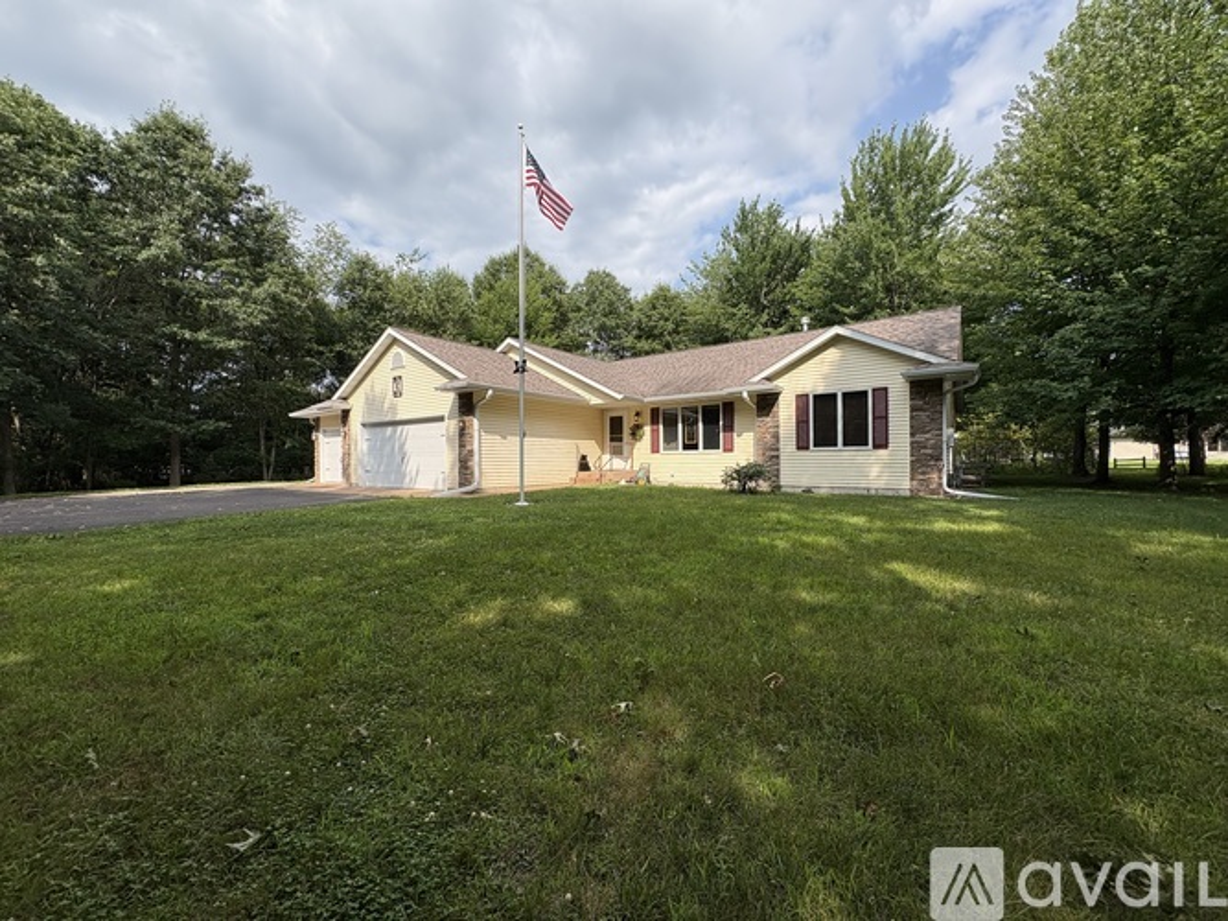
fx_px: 497
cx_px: 614
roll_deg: +0.8
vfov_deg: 85.7
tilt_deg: -0.3
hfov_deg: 102.1
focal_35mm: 14
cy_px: 460
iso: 50
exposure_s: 1/1346
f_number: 2.2
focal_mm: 2.22
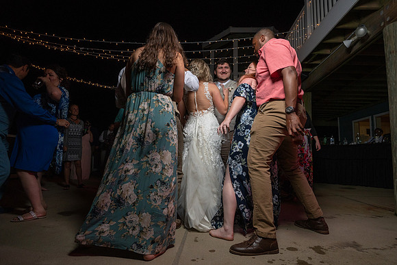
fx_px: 211
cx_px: 198
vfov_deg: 64.2
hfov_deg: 86.5
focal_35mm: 19
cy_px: 136
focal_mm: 17
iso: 2000
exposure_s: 1/250
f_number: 5.6
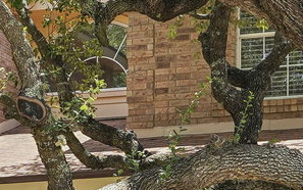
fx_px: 1585
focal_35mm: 192
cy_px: 114
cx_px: 49
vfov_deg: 6.9
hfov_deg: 10.9
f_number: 8
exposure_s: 1/50
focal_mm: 34.5
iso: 100
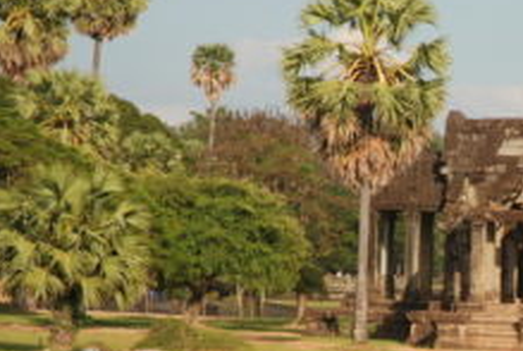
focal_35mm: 240
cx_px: 478
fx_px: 3494
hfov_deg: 8.5
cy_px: 290
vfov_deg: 5.7
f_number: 4.5
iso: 100
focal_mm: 70
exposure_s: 1/320
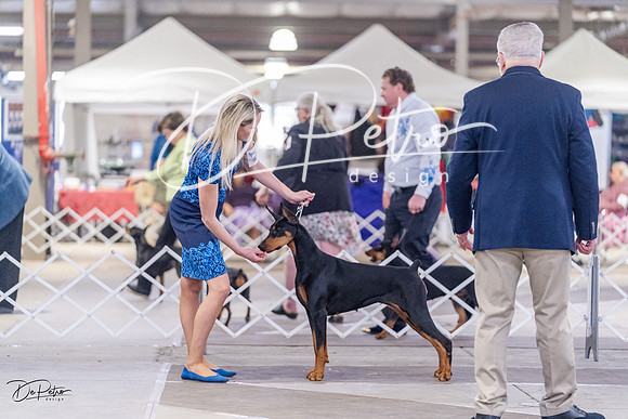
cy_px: 210
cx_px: 314
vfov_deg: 10.0
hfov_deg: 15.0
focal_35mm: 137
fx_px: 2390
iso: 6400
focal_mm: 137
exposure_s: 1/400
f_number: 2.8
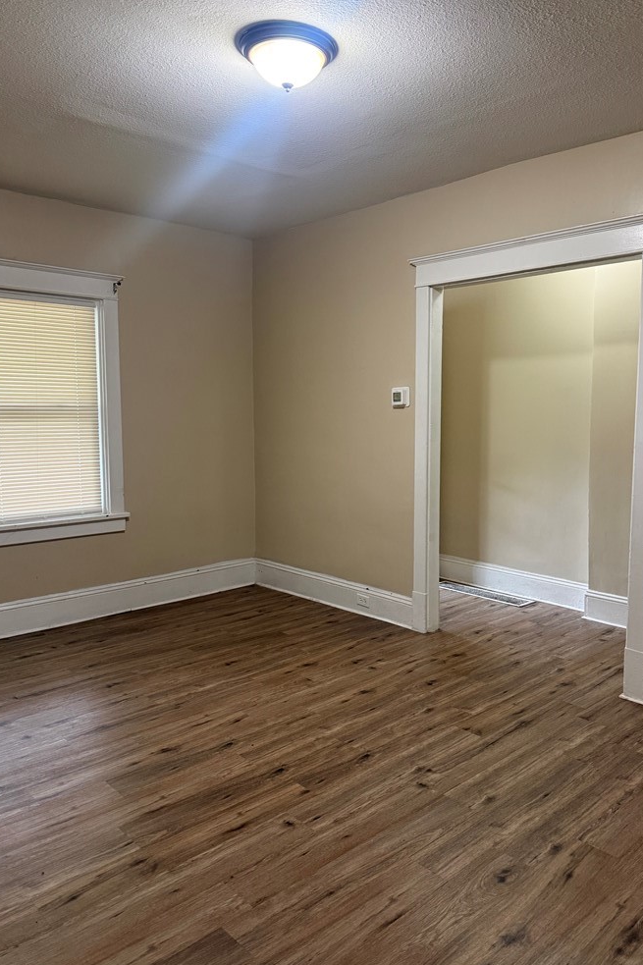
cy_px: 470
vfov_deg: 69.4
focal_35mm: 26
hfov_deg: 49.4
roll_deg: -0.5
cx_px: 367
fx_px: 697
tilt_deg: -5.2
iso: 320
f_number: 1.78
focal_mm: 6.76
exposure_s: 1/60
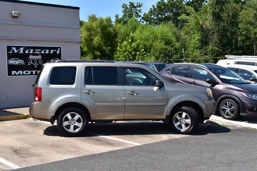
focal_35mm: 51
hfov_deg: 38.9
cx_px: 128
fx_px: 364
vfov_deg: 26.5
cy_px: 86
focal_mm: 34
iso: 400
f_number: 11
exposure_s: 1/500
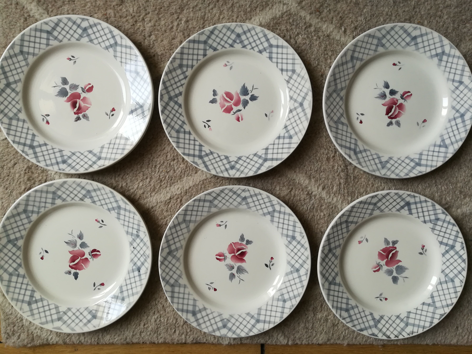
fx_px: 355
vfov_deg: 53.1
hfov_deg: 67.3
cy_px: 177
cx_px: 236
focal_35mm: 26
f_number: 2.2
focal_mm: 3.83
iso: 100
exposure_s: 1/50
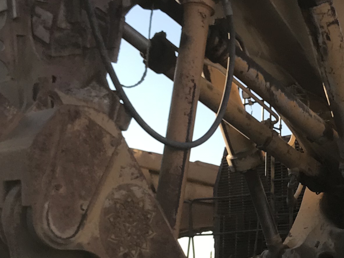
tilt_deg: +7.8
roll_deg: -2.6
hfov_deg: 20.2
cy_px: 206
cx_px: 311
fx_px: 944
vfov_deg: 15.5
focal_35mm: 95
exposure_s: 1/1053
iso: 20
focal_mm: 3.99
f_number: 1.8
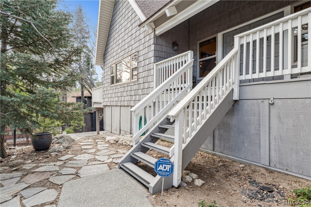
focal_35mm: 19
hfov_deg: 86.9
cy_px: 104
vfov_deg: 64.5
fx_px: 164
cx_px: 156
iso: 100
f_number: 22
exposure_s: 1/2
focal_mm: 19
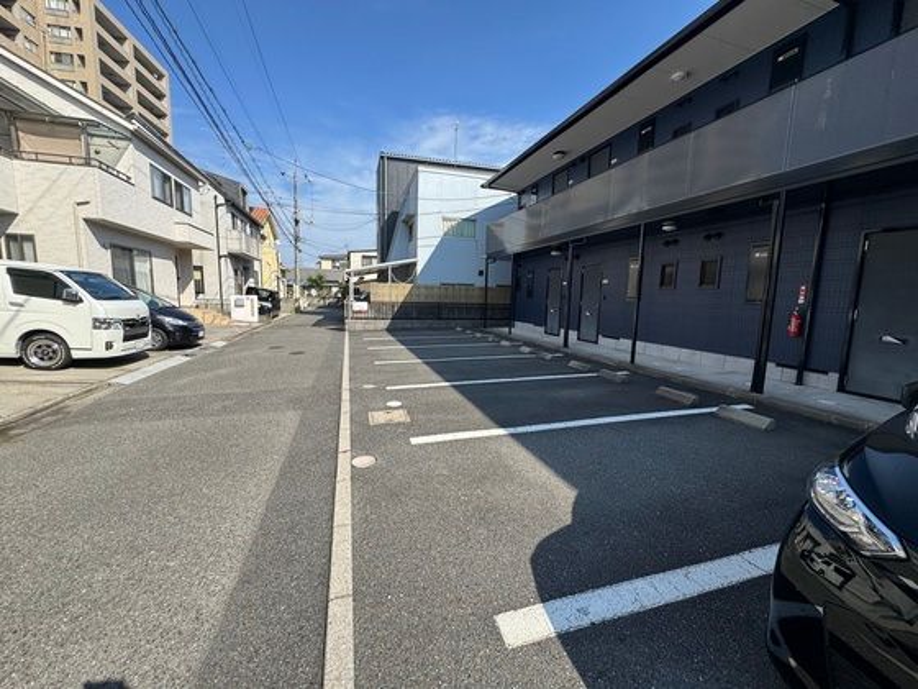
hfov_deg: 102.1
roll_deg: -3.1
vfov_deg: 85.7
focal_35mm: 14
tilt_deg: -9.3
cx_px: 459
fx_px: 371
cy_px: 344
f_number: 2.2
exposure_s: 1/1346
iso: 40
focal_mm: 2.22
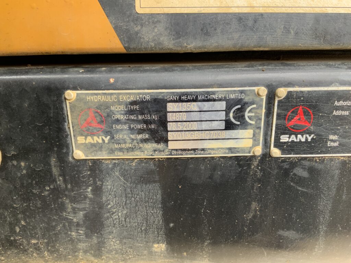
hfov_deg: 61.7
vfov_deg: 48.2
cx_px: 176
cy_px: 132
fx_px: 294
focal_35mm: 29
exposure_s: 1/122
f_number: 1.8
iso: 64
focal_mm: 3
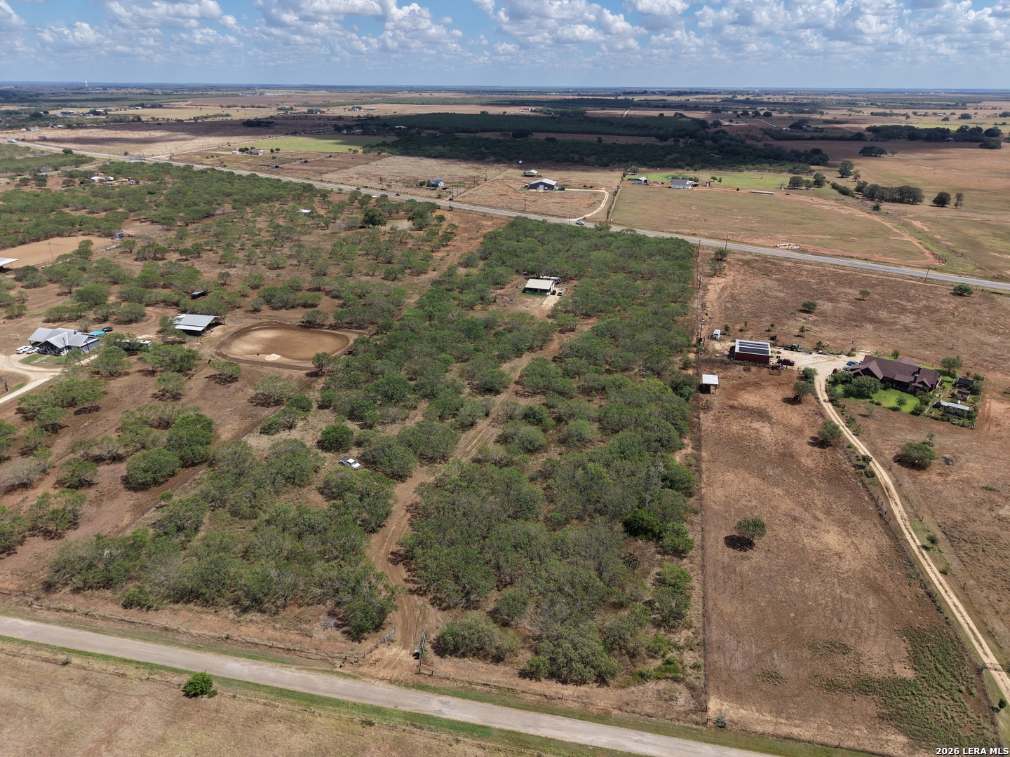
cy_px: 378
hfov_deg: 71.6
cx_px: 505
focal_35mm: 24
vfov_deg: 56.8
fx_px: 700
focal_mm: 8.67
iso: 200
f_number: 1.8
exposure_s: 1/5000
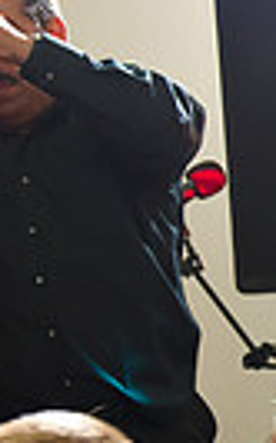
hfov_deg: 7.8
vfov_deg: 13.5
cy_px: 313
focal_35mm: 155
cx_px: 702
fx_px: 1867
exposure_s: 1/125
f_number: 3.2
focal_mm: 35
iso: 1600
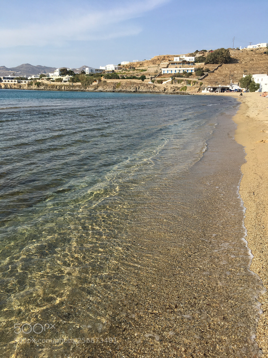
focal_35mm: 29
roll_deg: -1.7
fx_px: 299
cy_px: 179
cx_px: 134
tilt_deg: -17.5
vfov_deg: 61.7
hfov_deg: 48.2
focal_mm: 4.15
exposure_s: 1/1748
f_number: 2.2
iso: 25
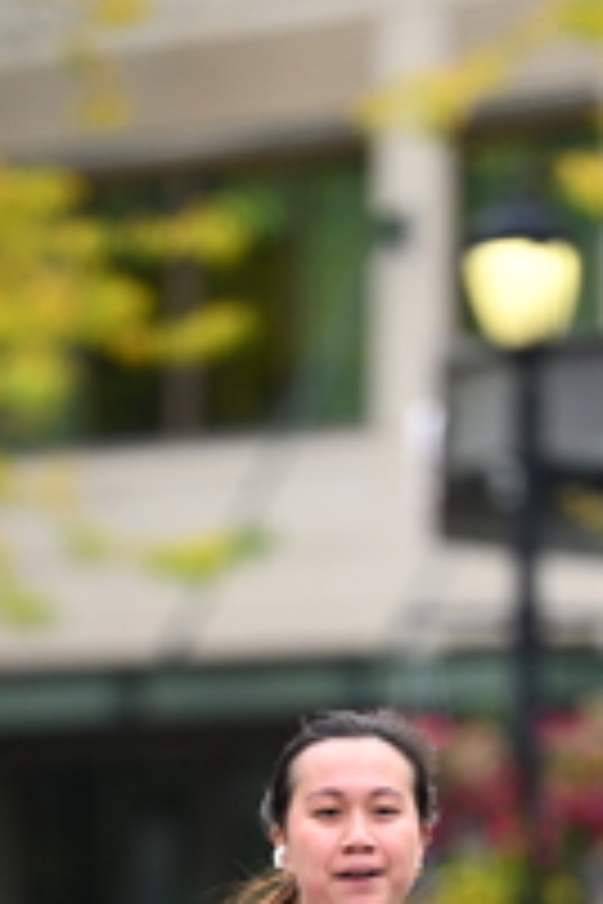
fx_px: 13742
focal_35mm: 547
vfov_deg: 3.8
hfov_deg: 2.5
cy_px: 1043
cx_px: 407
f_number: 2.8
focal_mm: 200
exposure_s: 1/1600
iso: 640
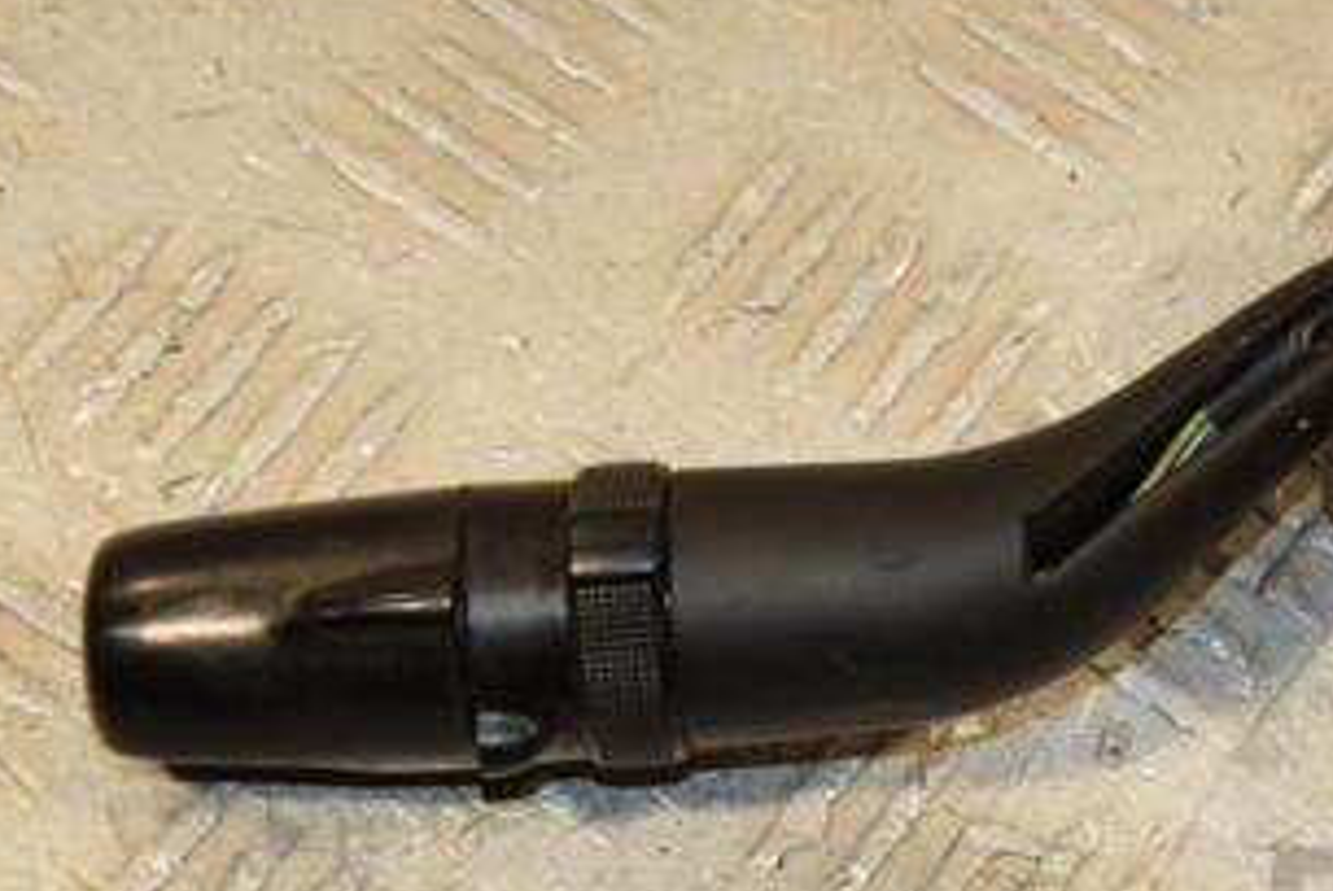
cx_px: 1189
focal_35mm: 171
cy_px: 332
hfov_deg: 11.9
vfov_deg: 8.0
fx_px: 6338
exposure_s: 1/200
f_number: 8
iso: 800
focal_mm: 58
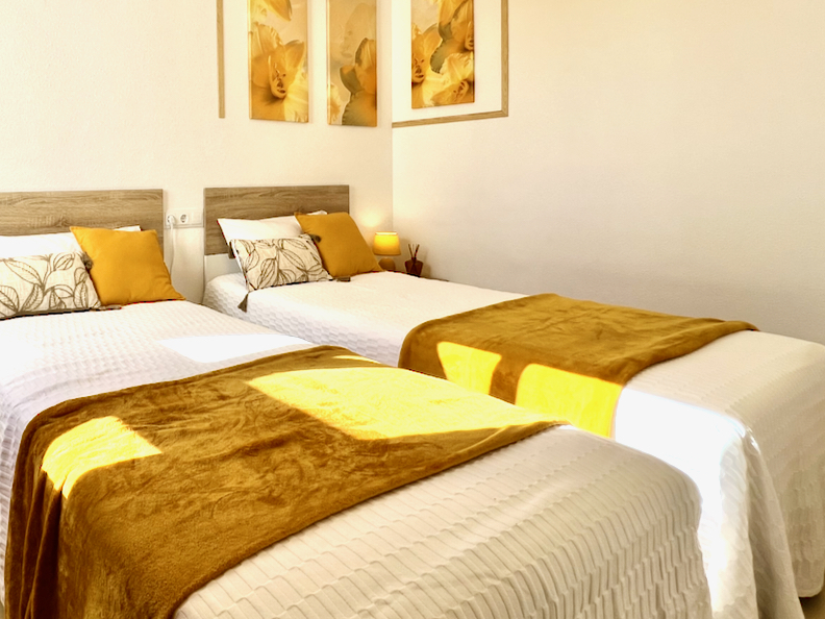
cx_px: 276
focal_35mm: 21
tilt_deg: -0.6
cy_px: 152
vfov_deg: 59.9
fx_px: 500
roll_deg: +0.2
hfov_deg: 76.5
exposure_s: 1/351
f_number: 1.8
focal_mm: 1.57
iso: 32
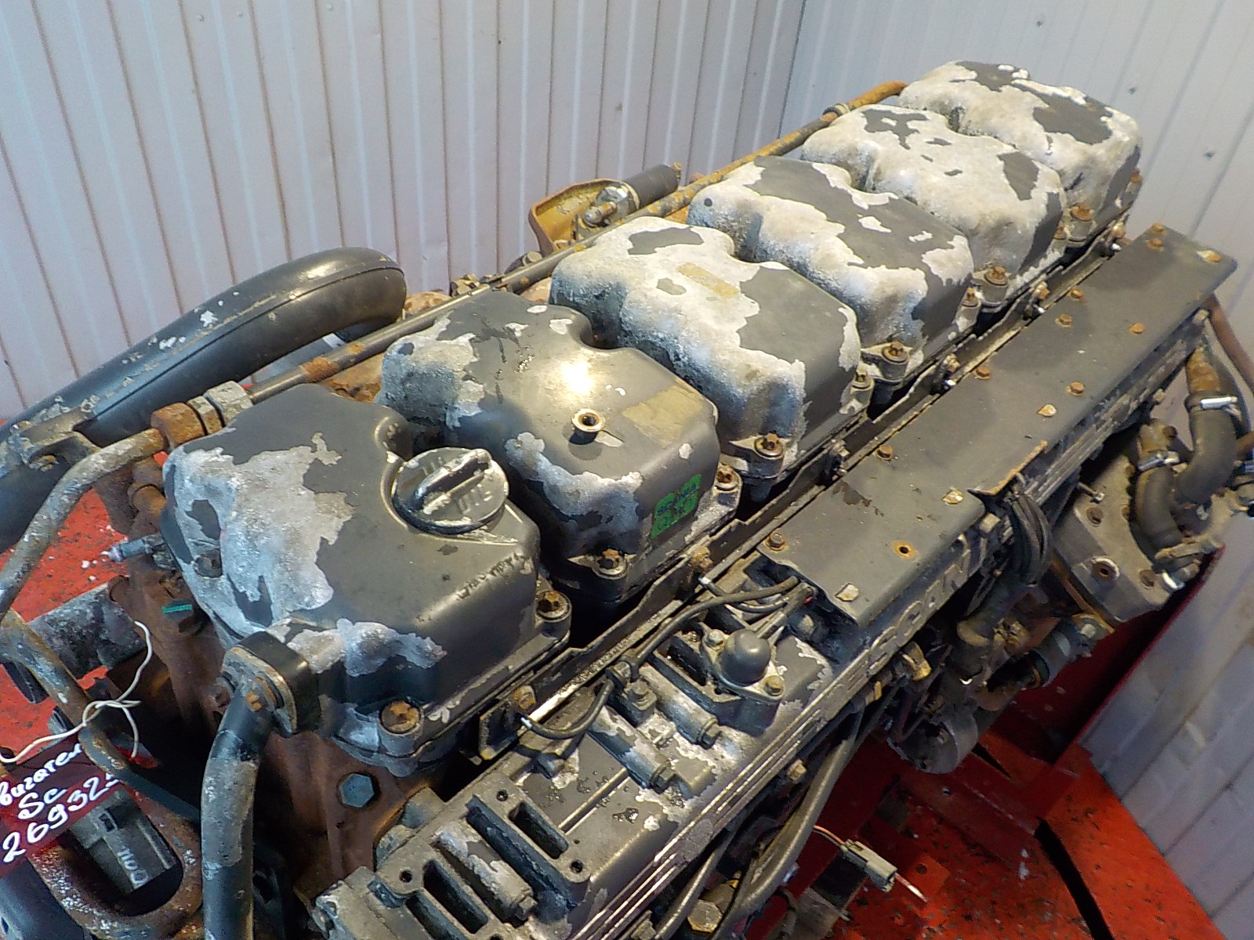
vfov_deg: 46.8
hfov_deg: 60.0
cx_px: 627
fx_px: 1087
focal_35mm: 30
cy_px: 470
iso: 250
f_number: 3.3
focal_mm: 4.1
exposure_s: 1/30
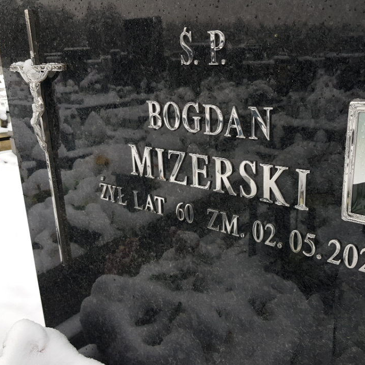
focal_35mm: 31
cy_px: 184
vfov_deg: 52.5
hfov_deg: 51.8
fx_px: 370
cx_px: 236
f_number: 1.7
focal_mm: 4.2
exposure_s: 1/235
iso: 40
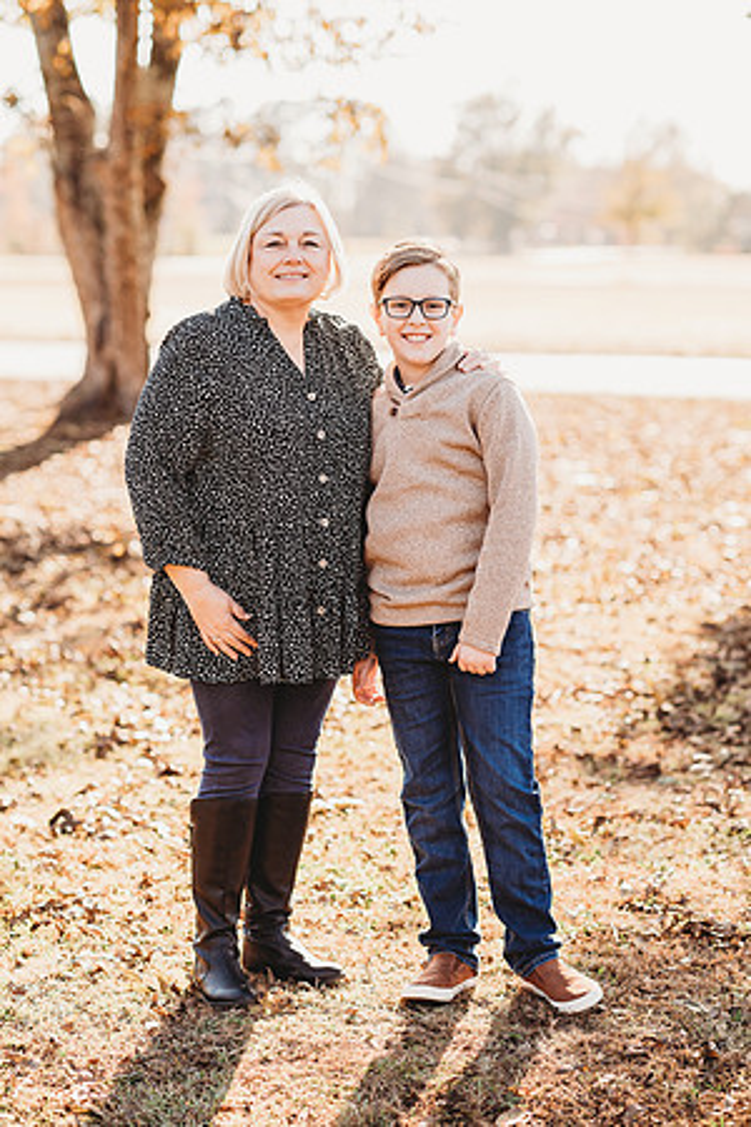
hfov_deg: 16.1
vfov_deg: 23.9
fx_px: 2660
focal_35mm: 85
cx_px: 376
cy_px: 564
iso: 200
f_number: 2.5
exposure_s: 1/640
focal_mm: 85
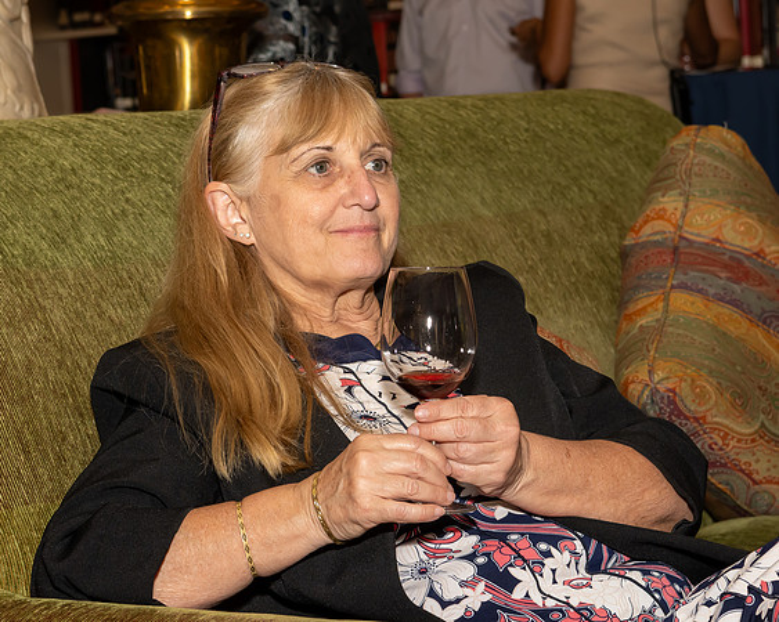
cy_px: 317
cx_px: 347
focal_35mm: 108
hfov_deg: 17.8
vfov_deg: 14.3
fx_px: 2485
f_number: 7.1
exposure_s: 1/250
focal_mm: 55
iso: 500
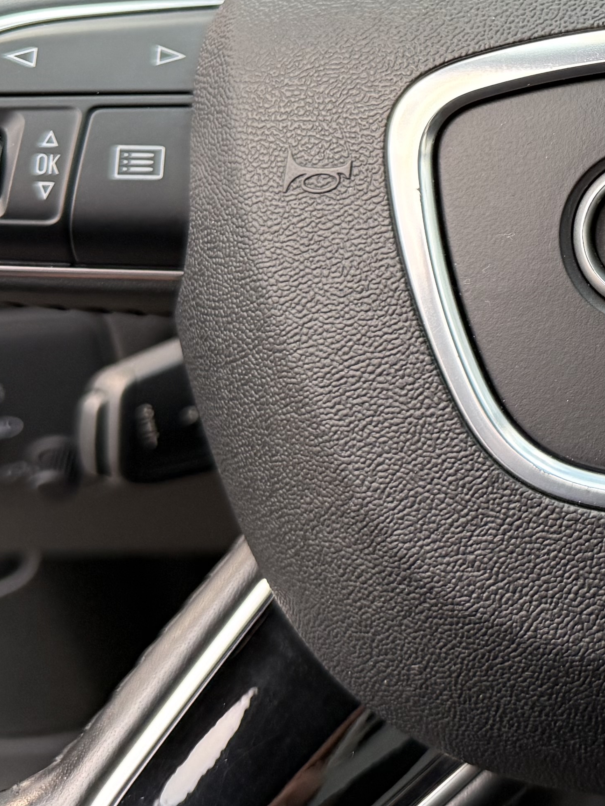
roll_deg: +0.6
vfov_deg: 26.9
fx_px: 1631
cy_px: 87
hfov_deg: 19.2
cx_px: 818
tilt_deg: -24.0
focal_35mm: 70
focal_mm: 6.76
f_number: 1.78
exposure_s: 1/76
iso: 200
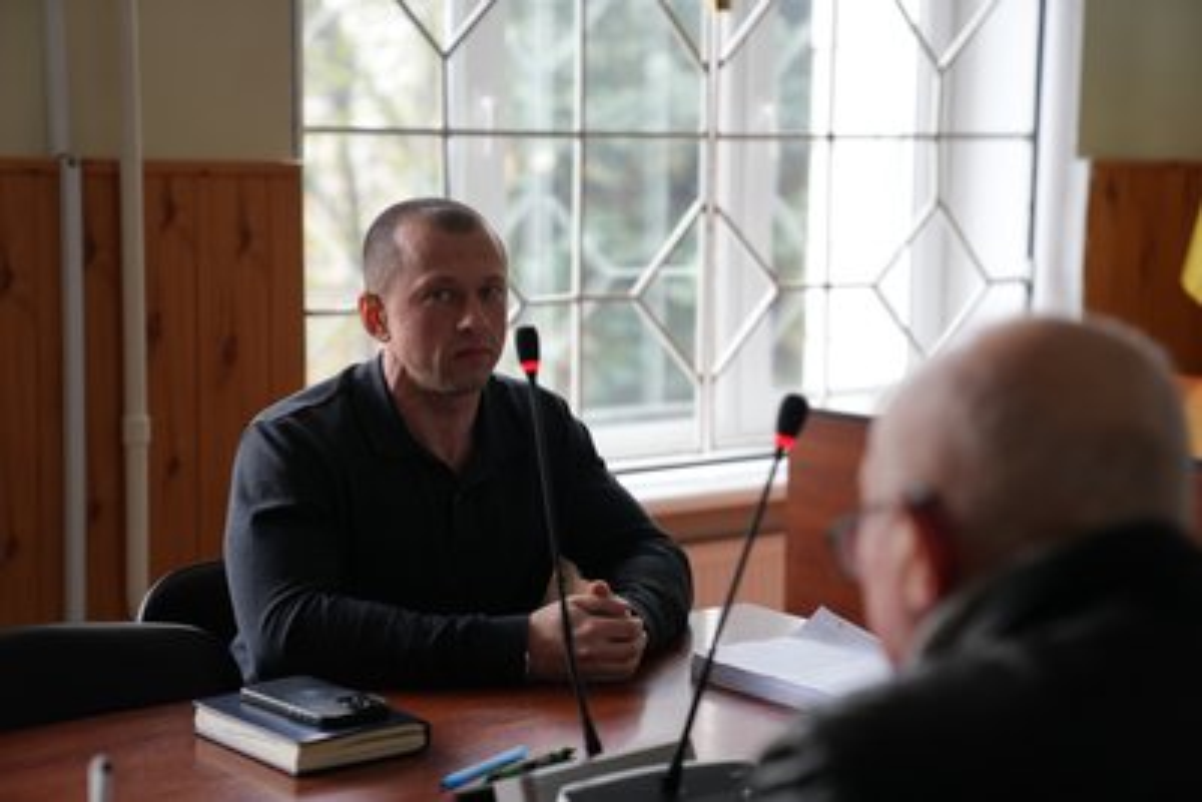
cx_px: 601
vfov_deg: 19.5
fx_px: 2338
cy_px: 401
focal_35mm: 70
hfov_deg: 28.8
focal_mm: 70
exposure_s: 1/50
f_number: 2.8
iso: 160
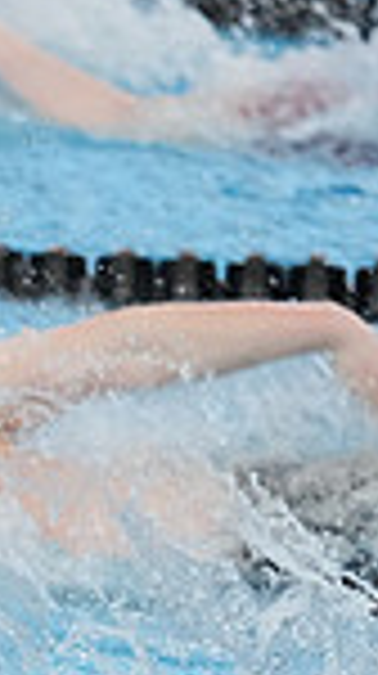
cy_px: 844
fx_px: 6240
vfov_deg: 6.2
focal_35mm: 349
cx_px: -832
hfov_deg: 3.4
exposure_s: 1/1250
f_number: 4
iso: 5000
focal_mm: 86
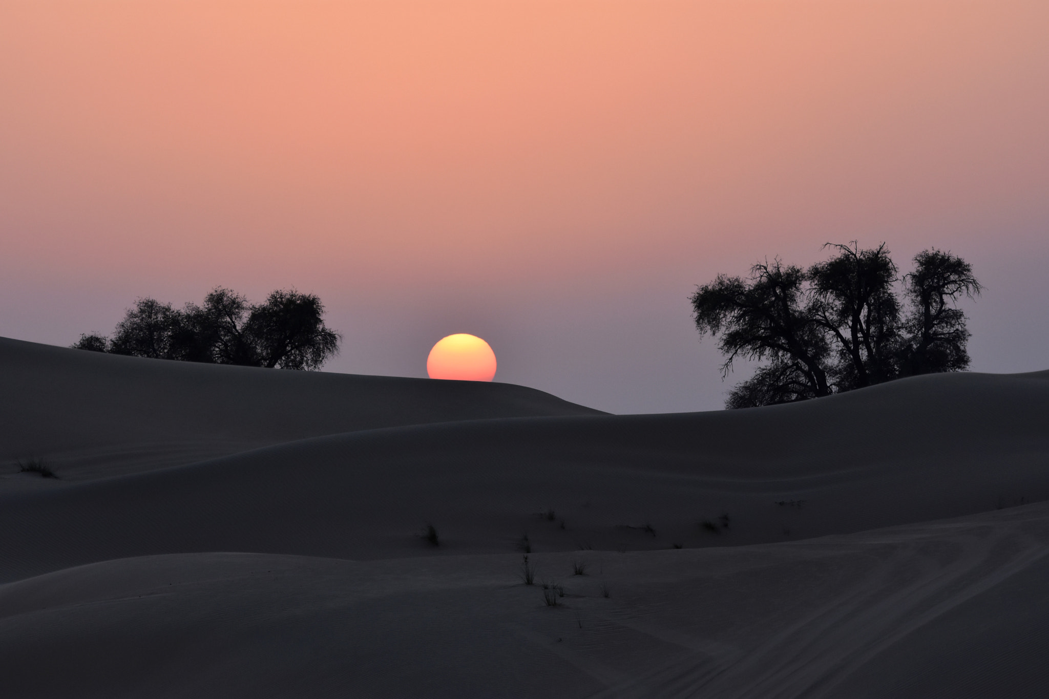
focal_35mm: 248
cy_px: 350
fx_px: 7211
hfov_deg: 8.3
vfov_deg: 5.6
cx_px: 524
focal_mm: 165
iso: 800
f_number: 6.3
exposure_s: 1/640
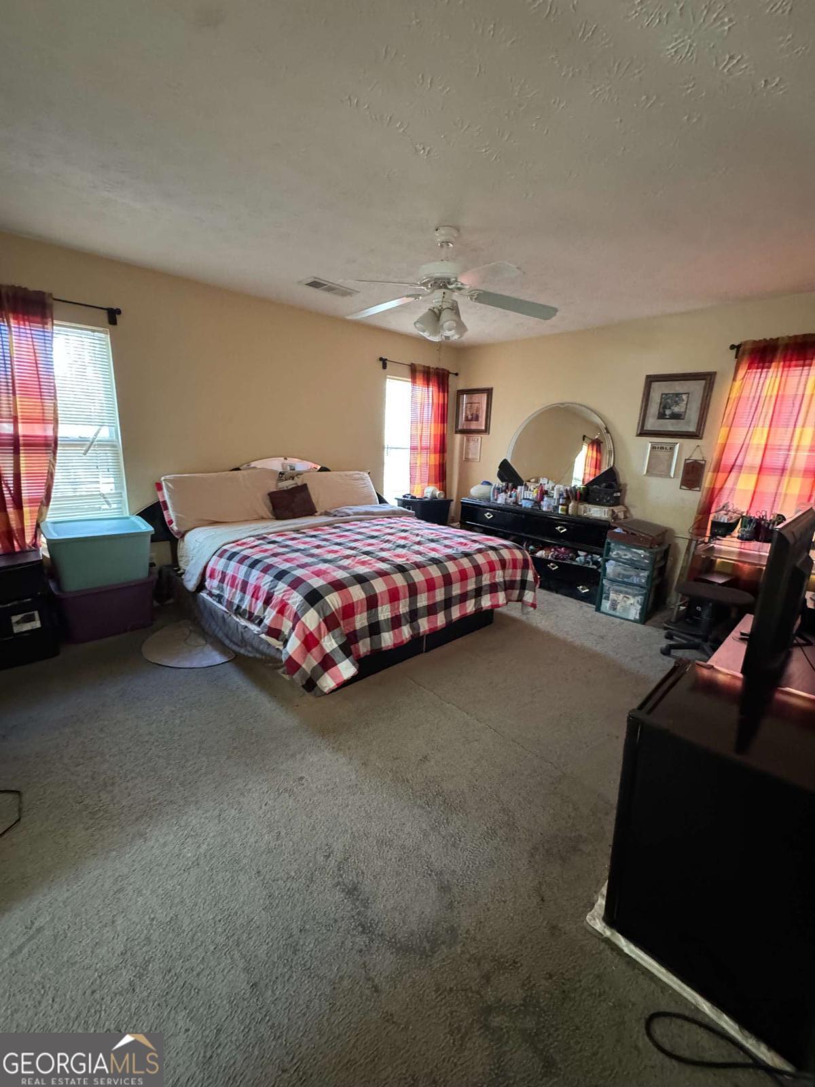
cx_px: 408
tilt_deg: -11.2
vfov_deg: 102.1
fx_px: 439
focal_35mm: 14
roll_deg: -2.8
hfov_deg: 85.7
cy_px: 544
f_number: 2.2
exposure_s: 1/40
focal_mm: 2.22
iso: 1000
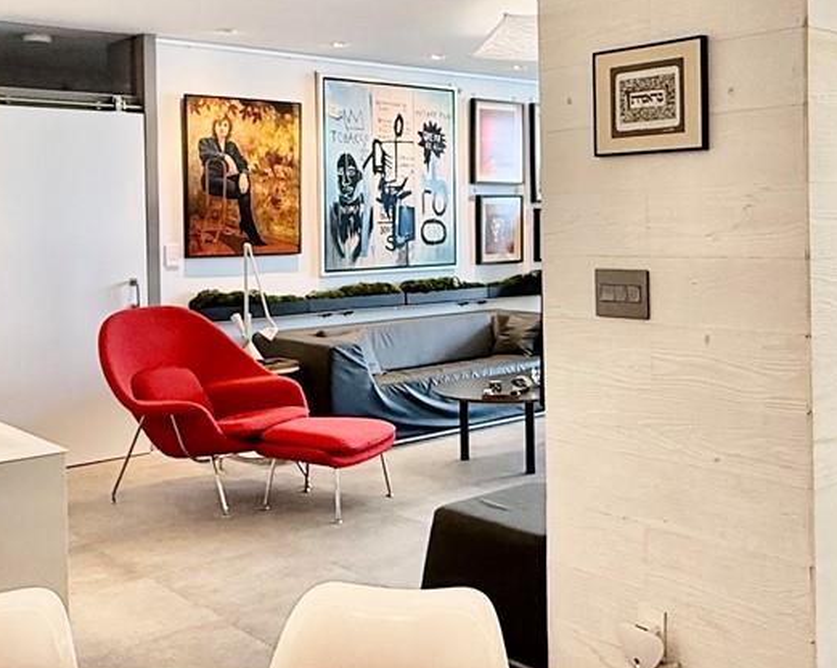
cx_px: 496
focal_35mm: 42
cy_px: 233
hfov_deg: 43.7
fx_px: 1040
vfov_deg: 35.4
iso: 160
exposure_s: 1/120
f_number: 2.2
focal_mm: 2.22
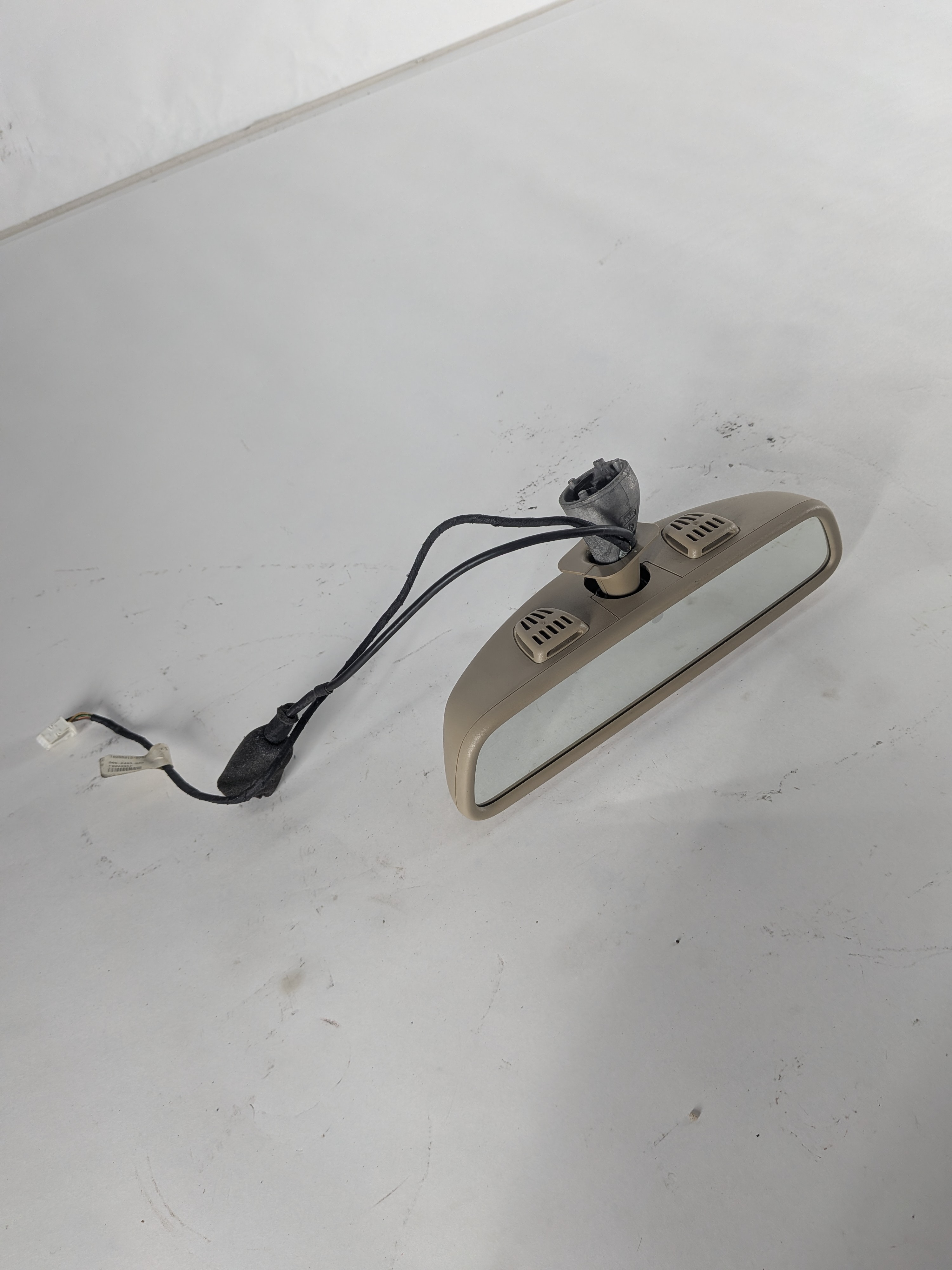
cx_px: 476
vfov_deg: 71.6
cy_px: 635
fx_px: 880
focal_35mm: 24
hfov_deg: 56.8
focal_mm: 4.53
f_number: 1.7
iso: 40
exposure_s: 1/354
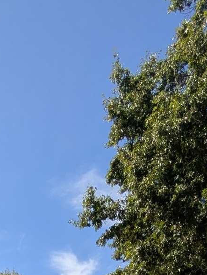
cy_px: 523
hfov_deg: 29.8
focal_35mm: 47
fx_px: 374
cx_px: 25
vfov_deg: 20.9
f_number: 1.7
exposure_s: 1/2545
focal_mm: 2.02
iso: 52
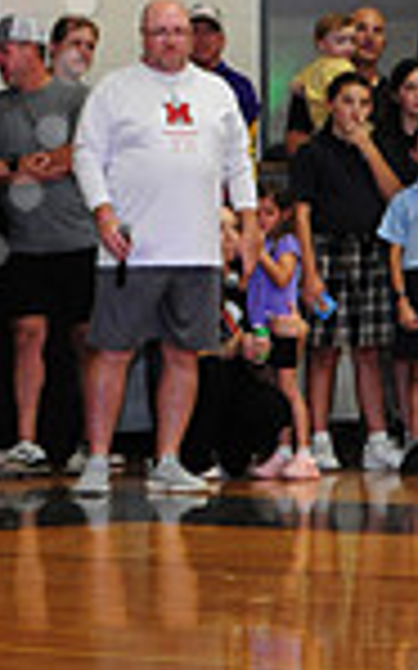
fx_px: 5054
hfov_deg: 4.7
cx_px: -445
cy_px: -54
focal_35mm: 277
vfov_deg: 7.5
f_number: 7.1
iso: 2000
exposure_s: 1/60
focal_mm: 70
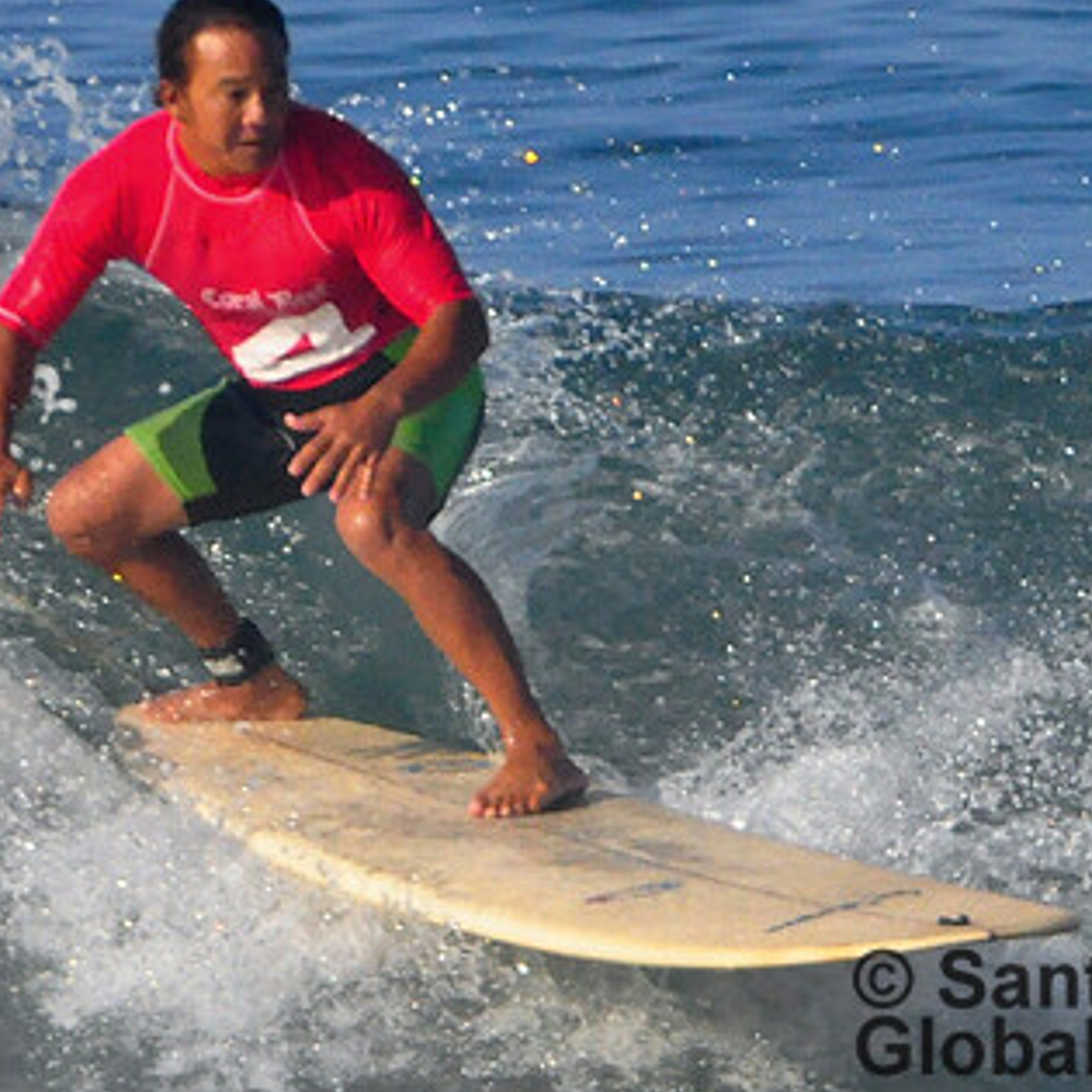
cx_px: 804
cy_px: 504
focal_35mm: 1291
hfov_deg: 1.4
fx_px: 46076
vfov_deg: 1.4
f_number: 10
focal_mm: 550
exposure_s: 1/2500
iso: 1250
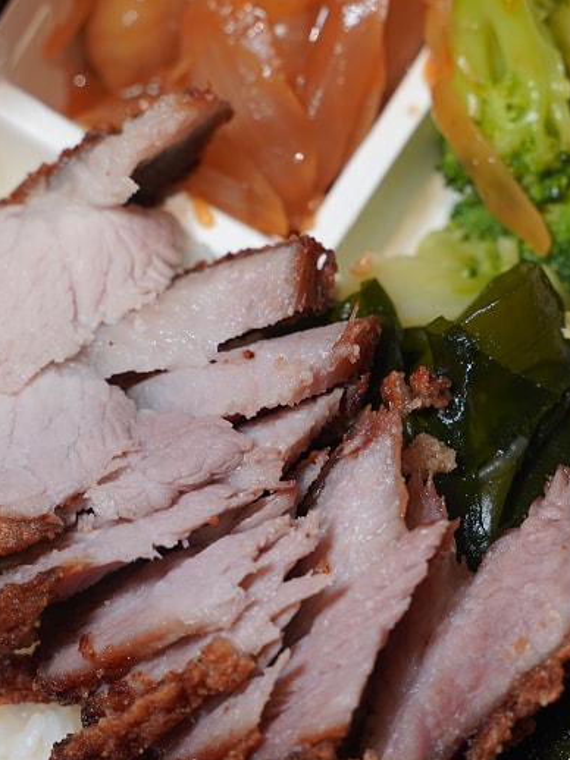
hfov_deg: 13.8
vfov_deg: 18.4
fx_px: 2351
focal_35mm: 107
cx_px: 383
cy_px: 458
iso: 640
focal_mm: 48
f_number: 4
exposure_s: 1/160
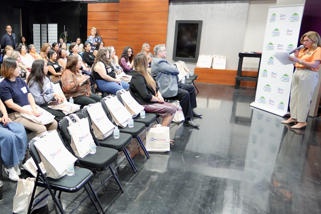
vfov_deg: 40.0
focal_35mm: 33
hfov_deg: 53.6
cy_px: 110
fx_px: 294
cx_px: 66
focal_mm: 18
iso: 2000
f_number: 2
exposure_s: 1/50
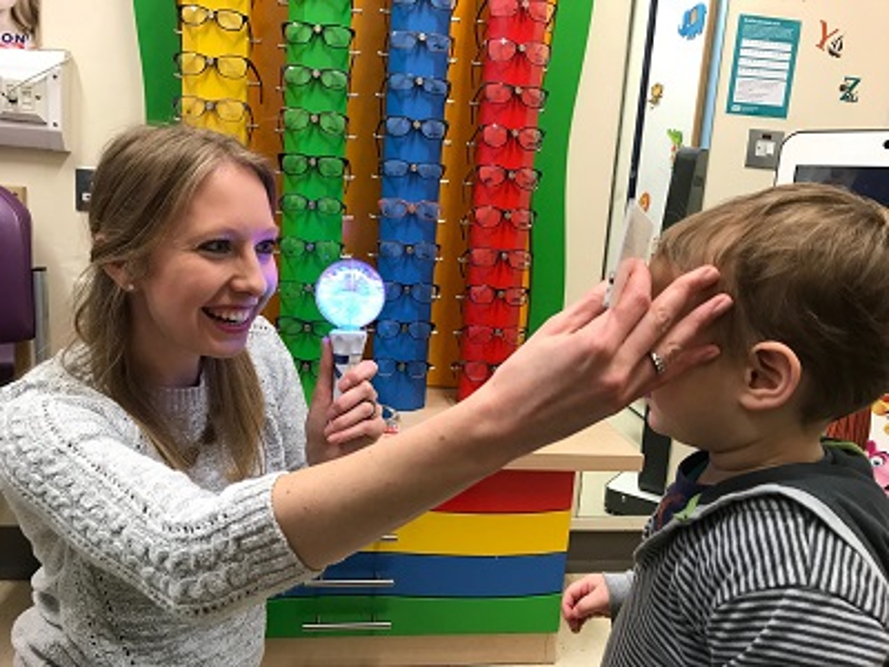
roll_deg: -4.5
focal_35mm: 28
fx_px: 719
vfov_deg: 49.7
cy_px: 334
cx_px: 444
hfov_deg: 63.4
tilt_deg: -9.3
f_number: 1.8
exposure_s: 1/20
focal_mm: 3.99
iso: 40
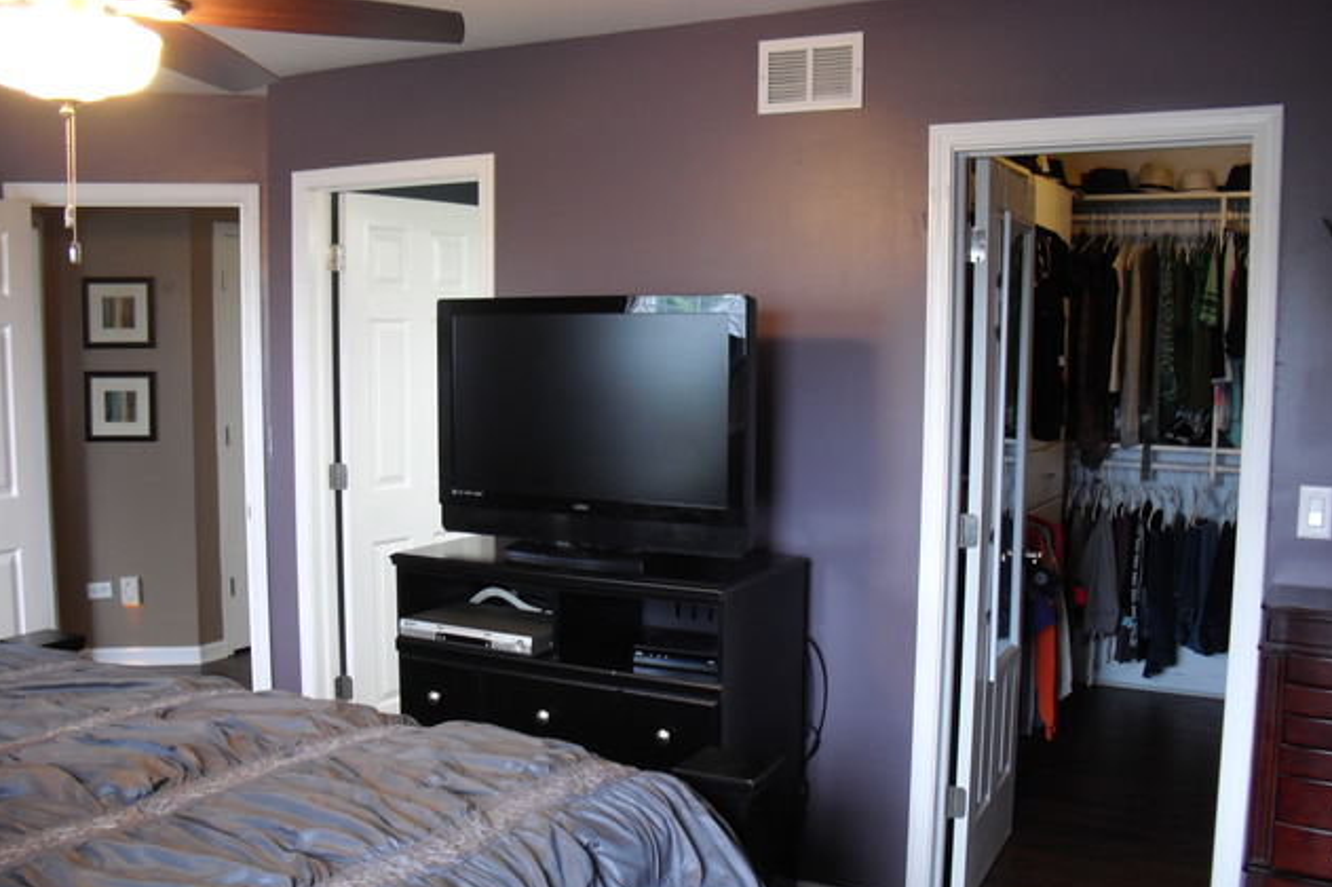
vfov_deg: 35.0
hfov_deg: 50.7
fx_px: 1405
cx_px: 667
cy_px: 473
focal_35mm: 38
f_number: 3.1
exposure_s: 1/15
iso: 200
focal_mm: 6.3
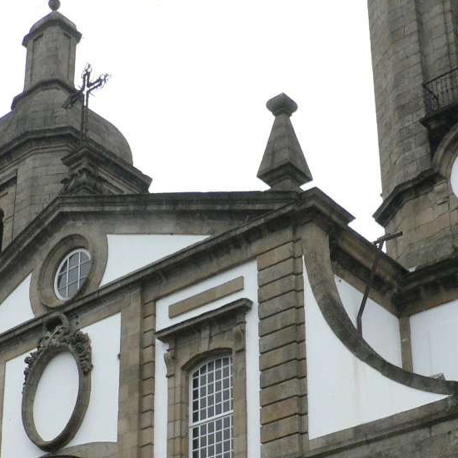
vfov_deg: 22.2
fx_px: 1108
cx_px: 216
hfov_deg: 23.4
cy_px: 485
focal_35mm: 74
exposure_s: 1/500
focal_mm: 6
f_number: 5.6
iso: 200
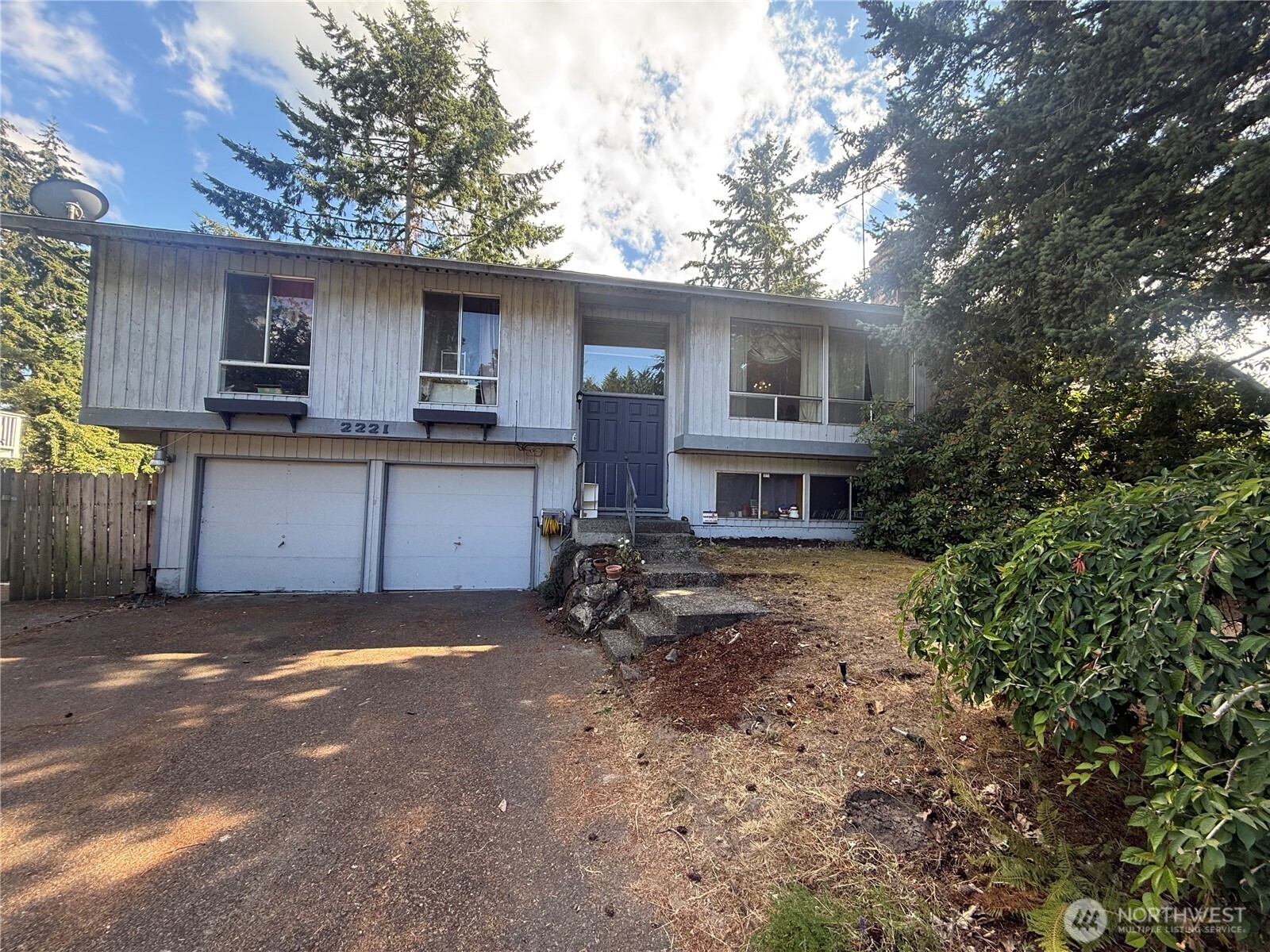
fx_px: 514
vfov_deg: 85.7
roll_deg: -2.7
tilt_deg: +2.5
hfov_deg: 102.1
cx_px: 635
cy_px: 476
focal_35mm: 14
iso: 50
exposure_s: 1/166
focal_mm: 2.22
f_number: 2.2
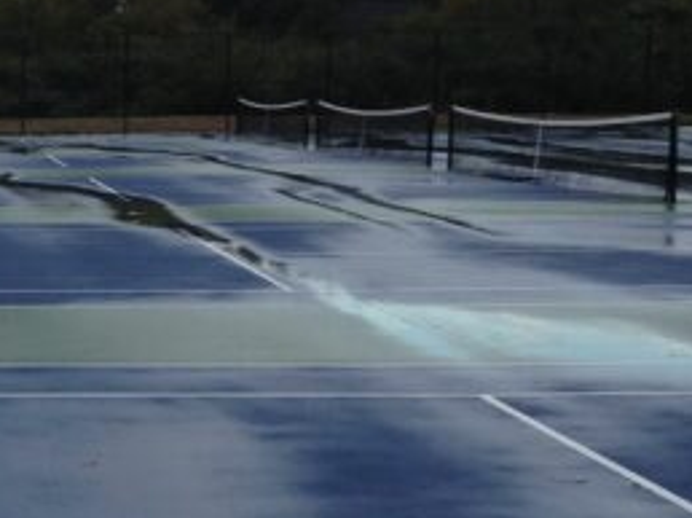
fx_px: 2616
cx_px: -110
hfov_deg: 14.6
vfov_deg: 11.2
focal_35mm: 131
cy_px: 443
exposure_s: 1/821
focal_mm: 4.12
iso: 50
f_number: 2.4
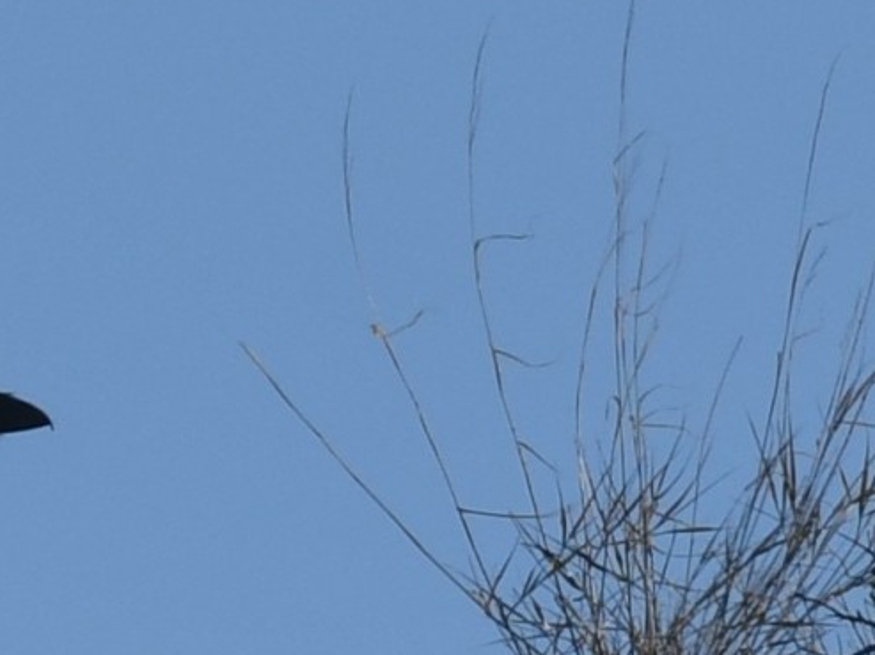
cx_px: -11
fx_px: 38823
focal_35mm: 1537
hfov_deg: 1.3
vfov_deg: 1.0
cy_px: 598
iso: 160
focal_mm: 500
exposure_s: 1/1250
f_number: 7.1
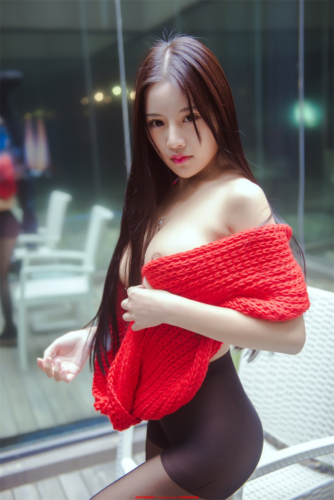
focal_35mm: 44
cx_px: 167
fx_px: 612
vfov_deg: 44.5
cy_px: 250
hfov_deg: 30.5
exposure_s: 1/80
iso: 500
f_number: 2.8
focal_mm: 44
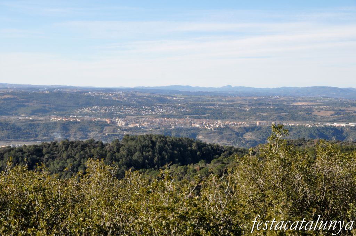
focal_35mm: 63
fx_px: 622
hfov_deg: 31.9
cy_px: 118
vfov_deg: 21.5
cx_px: 178
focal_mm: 42
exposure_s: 1/400
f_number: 10
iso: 500
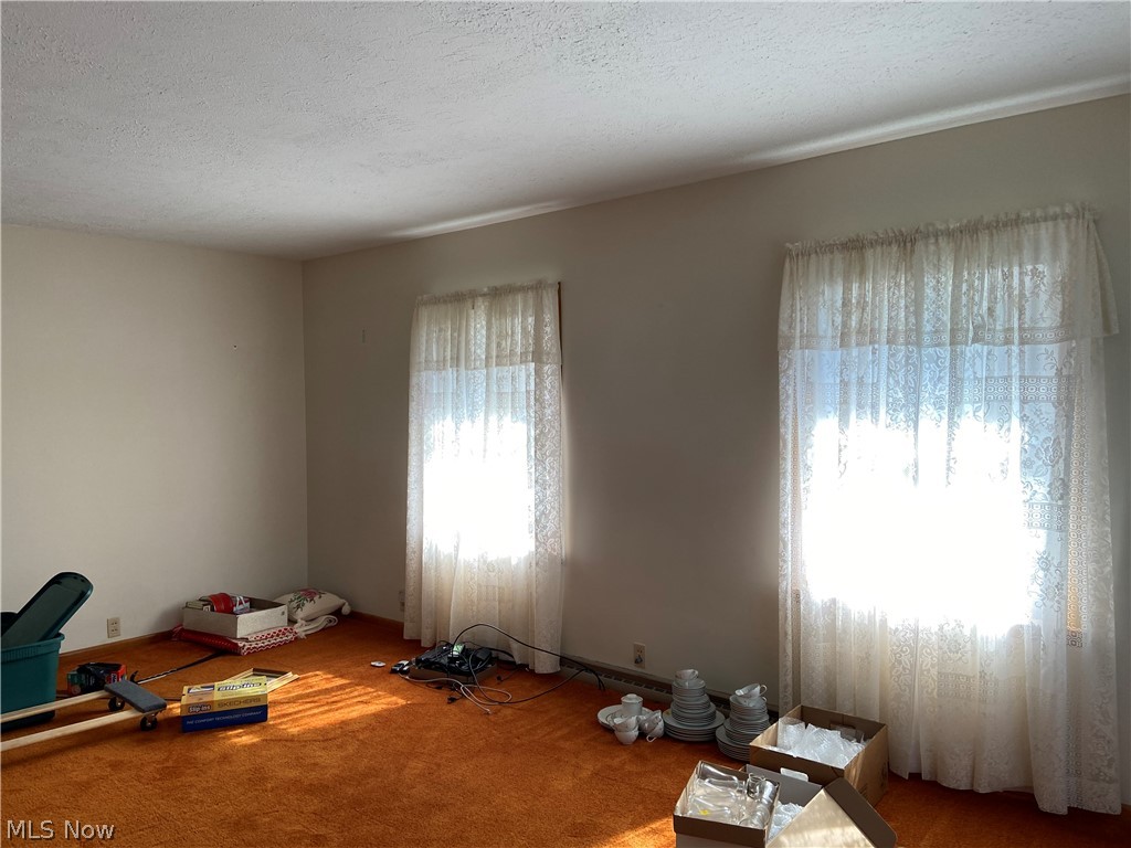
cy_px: 424
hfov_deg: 67.3
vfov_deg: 53.1
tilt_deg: -0.9
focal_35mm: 26
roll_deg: +0.4
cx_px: 566
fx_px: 849
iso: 50
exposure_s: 1/120
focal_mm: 4.25
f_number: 1.8
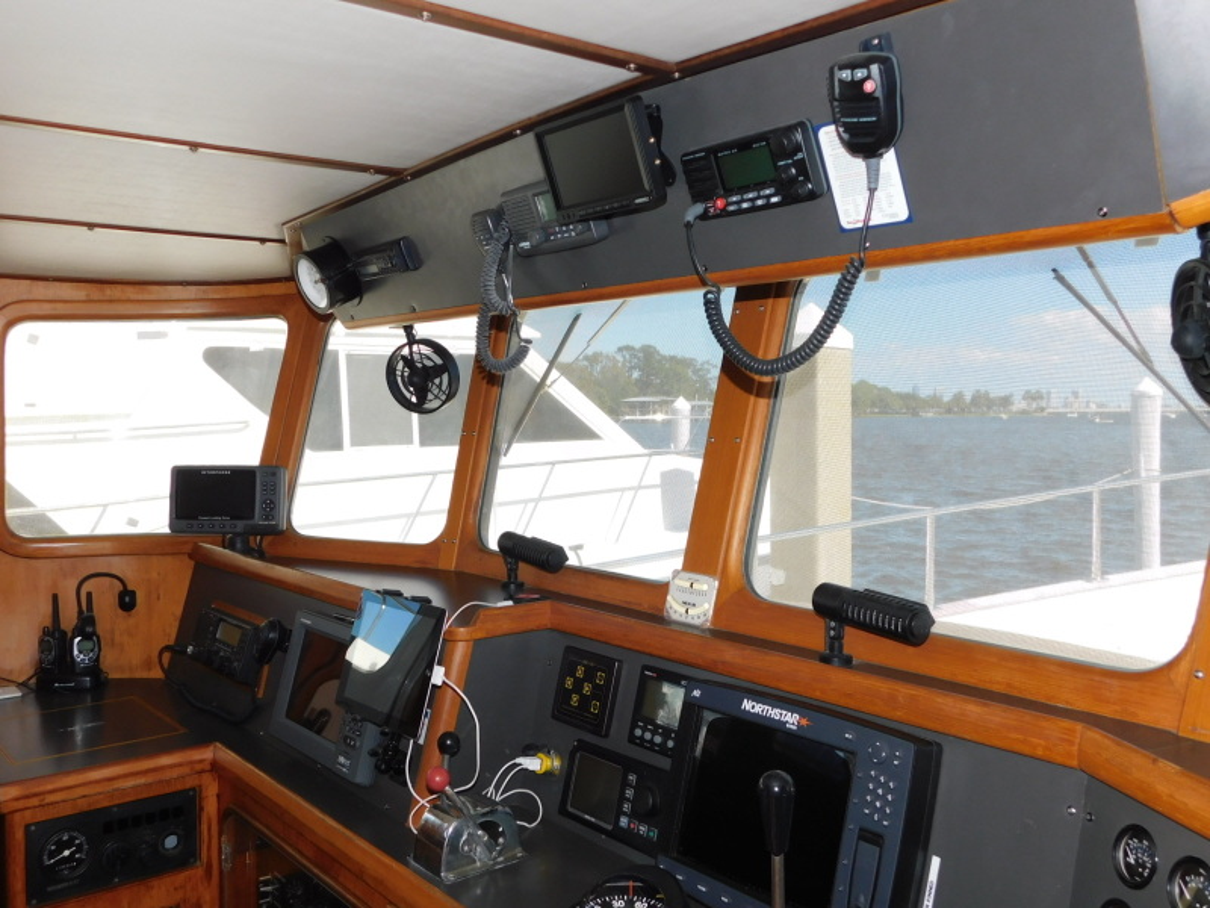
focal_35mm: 30
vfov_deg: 46.8
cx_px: 605
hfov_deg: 60.0
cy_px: 454
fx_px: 1049
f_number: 3.2
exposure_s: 1/400
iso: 125
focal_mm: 5.3
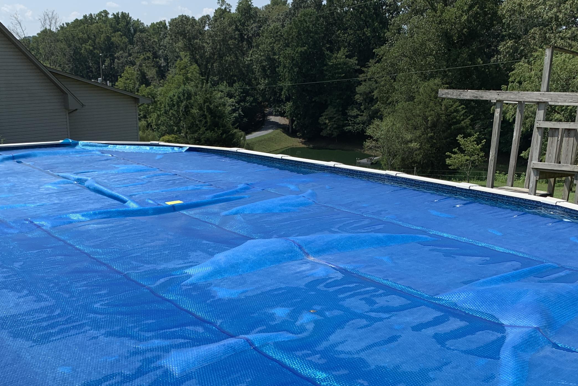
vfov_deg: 33.9
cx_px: 243
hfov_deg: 49.4
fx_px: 626
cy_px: 258
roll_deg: -0.4
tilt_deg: -18.4
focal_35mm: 39
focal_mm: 4.25
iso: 25
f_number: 1.8
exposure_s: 1/2481
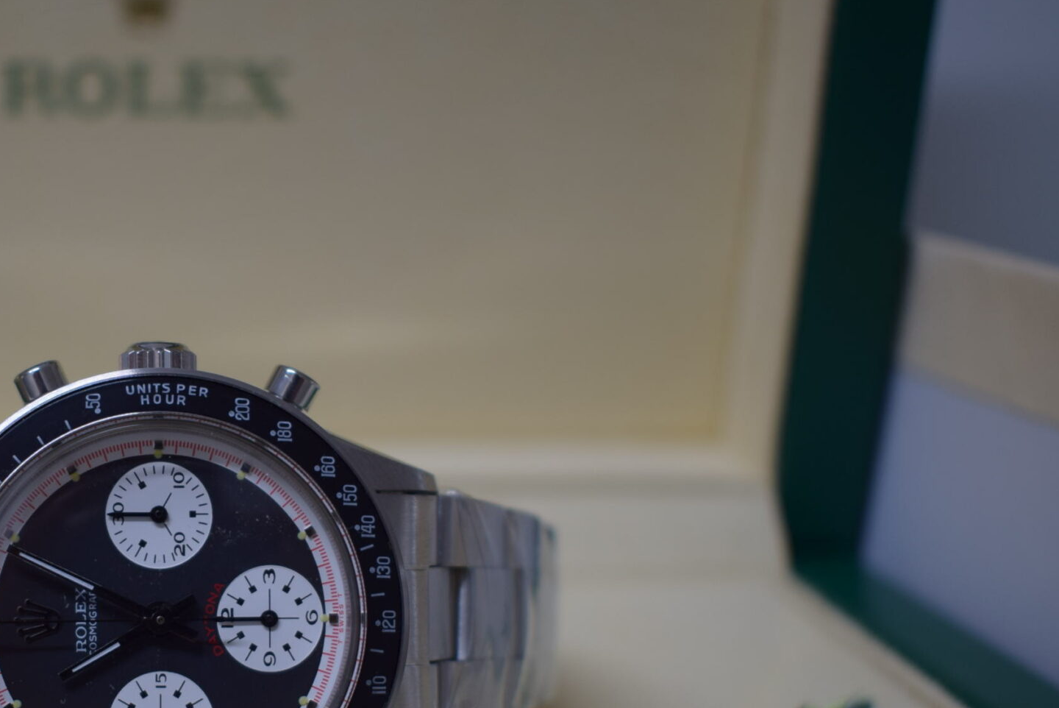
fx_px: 1884
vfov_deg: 21.0
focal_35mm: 64
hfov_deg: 30.5
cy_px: 567
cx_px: 191
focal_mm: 24
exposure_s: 1/60
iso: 250
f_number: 3.8
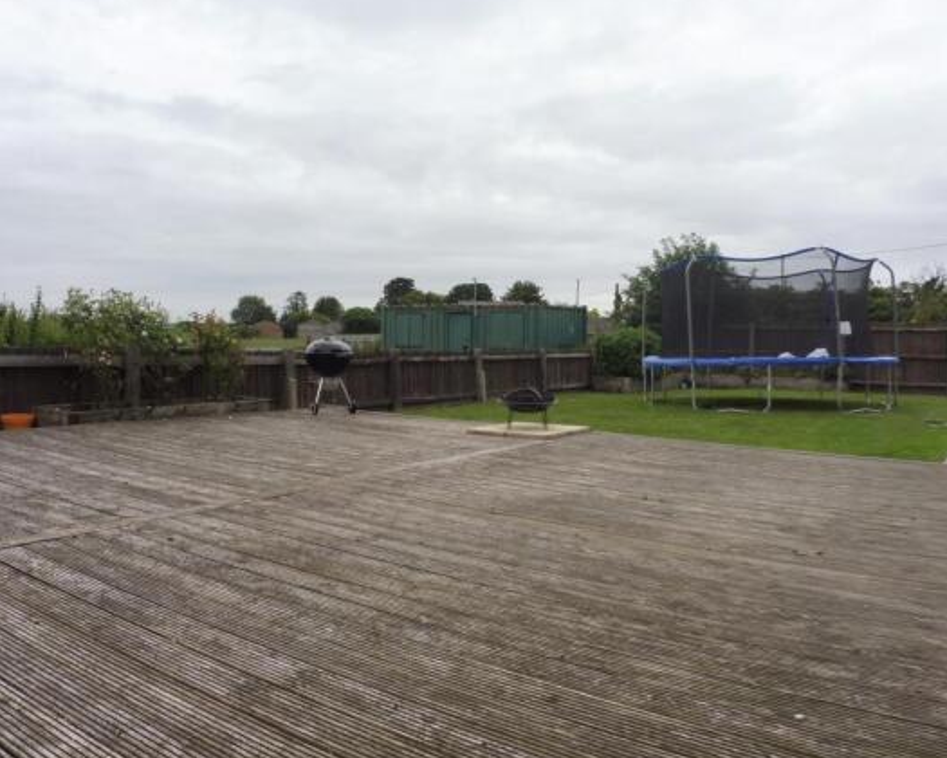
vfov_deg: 54.9
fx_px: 729
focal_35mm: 26
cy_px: 382
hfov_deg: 66.0
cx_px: 466
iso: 100
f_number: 4
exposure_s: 1/500
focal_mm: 4.3
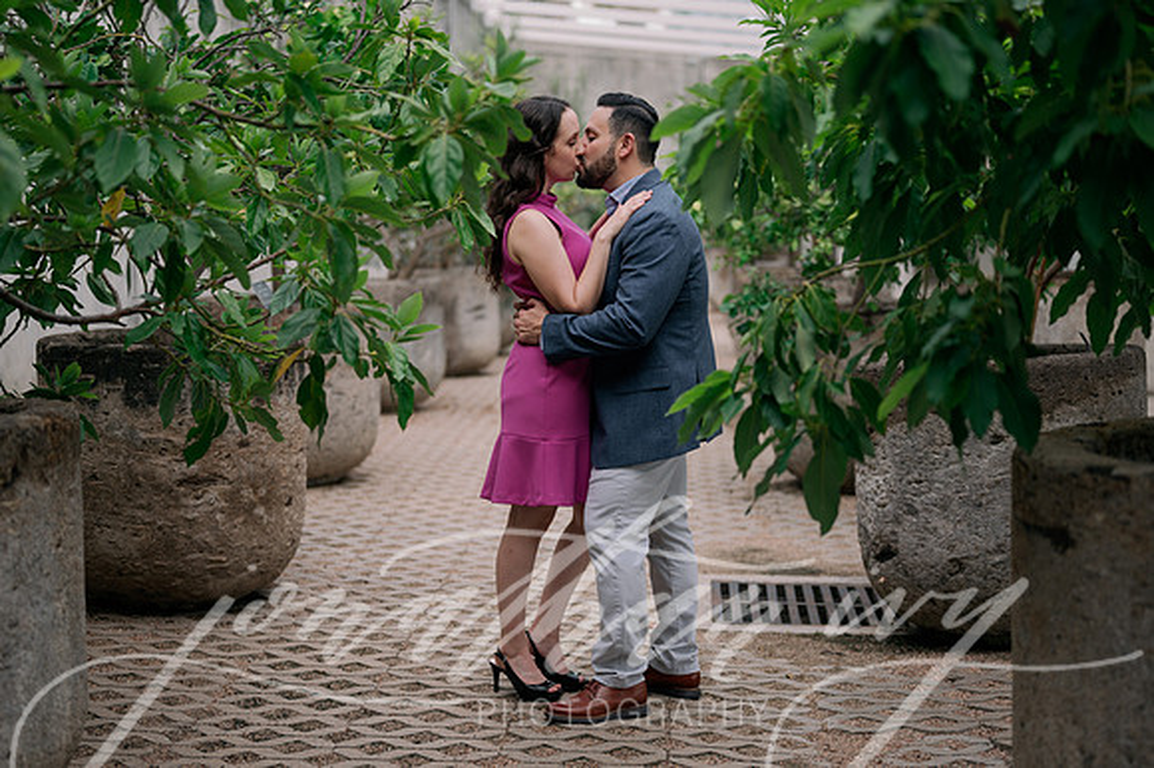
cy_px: 410
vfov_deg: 25.3
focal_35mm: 53
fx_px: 1712
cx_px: 537
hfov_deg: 37.2
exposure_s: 1/320
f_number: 2
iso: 80
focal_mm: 50
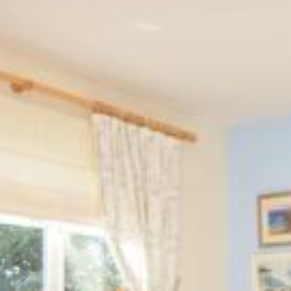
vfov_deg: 25.9
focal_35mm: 62
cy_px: 308
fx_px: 590
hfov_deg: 25.2
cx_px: 341
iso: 200
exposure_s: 1/80
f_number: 5
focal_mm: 10
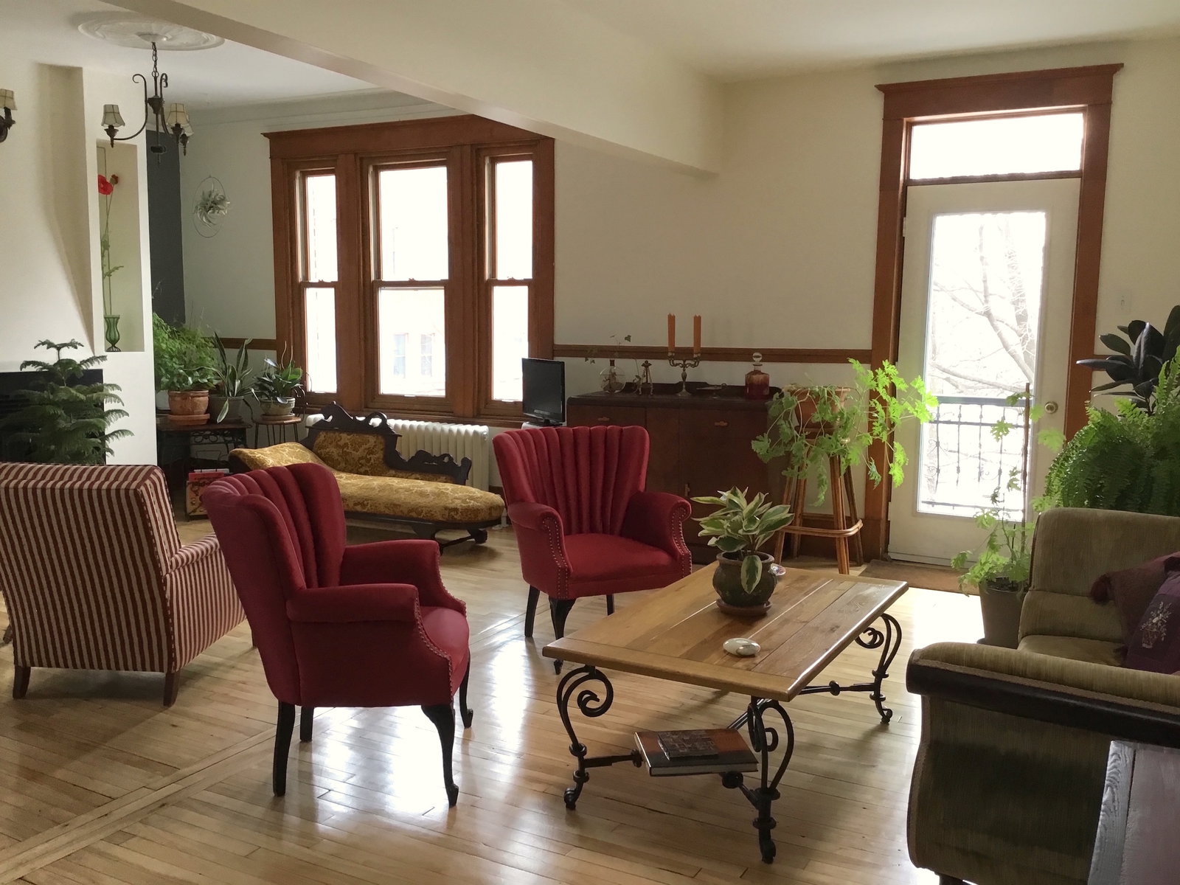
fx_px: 1057
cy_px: 442
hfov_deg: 58.4
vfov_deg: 45.4
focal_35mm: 31
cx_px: 590
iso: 25
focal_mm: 3.3
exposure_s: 1/30
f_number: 2.4
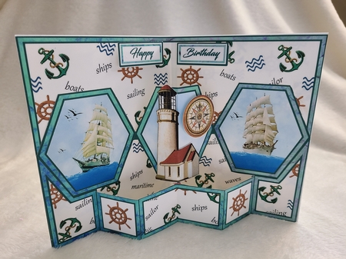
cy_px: 130
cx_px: 173
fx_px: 260
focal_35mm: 26
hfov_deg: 67.3
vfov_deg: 53.0
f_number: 1.8
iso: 64
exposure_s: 1/59
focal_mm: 5.4
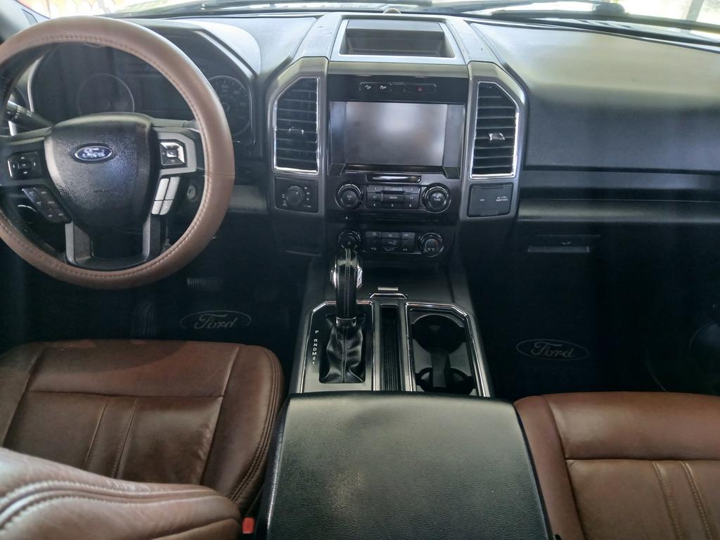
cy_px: 270
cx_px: 360
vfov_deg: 53.1
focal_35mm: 26
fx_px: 541
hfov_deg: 67.3
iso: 250
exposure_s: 1/30
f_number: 1.8
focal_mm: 3.98
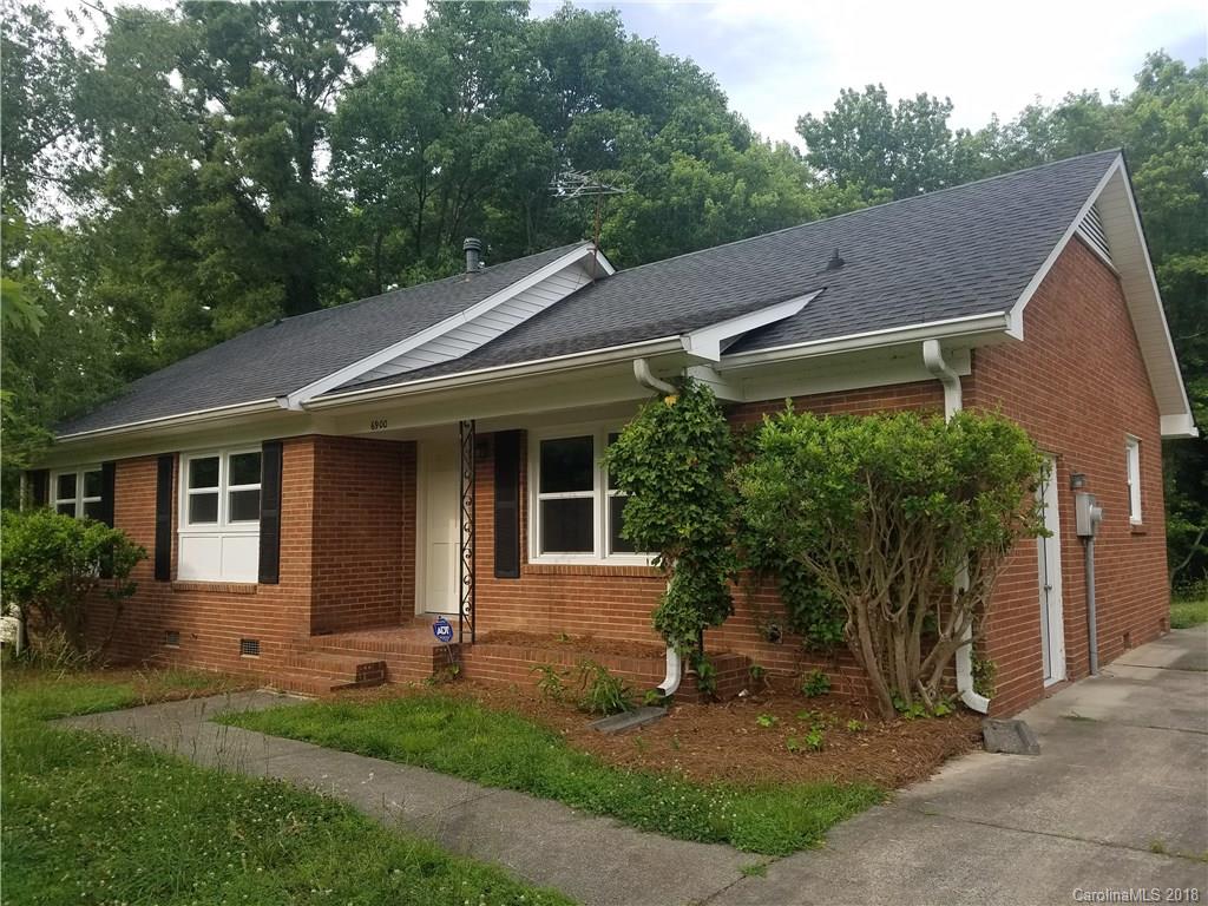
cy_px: 453
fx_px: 907
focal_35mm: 26
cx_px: 604
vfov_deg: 53.1
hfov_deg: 67.3
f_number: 1.7
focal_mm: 4.2
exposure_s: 1/854
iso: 50
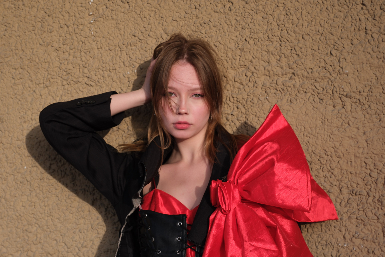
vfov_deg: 18.2
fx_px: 802
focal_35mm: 75
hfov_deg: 27.0
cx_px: 192
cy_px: 128
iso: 160
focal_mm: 50
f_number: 4.8
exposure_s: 1/250
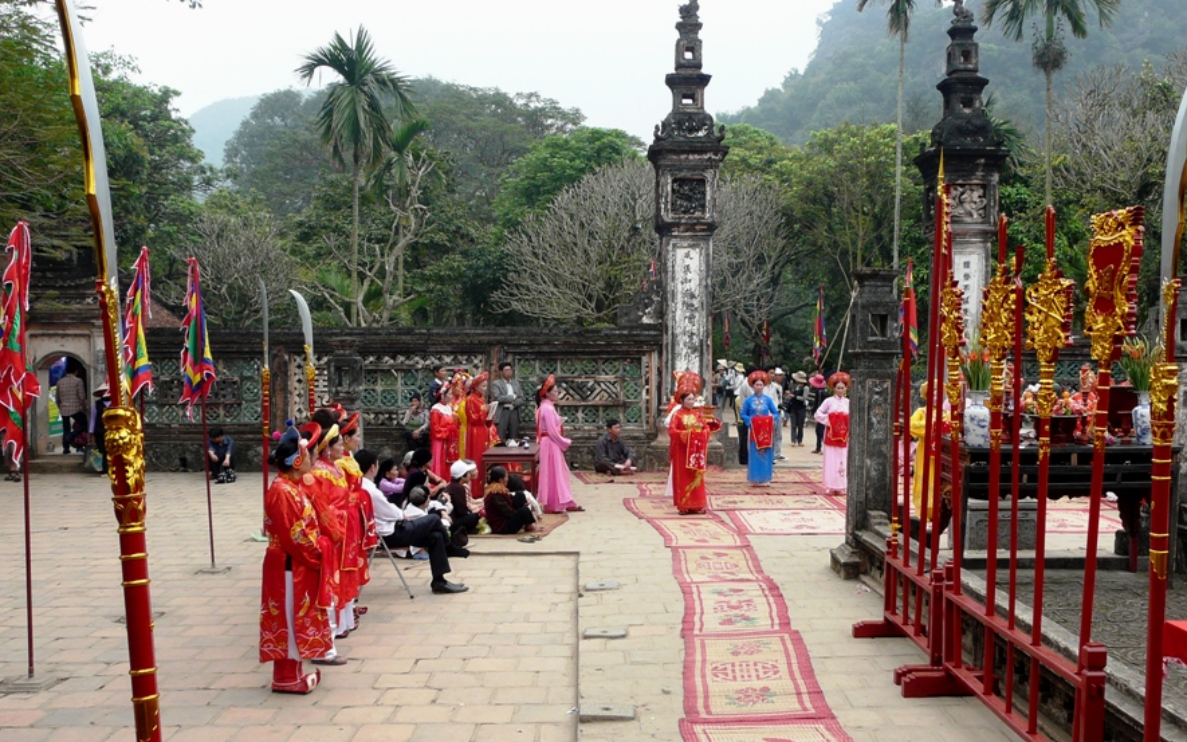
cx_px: 615
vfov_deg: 38.3
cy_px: 372
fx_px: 1067
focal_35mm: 33
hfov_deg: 58.1
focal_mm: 4.9
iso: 100
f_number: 4
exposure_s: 1/160
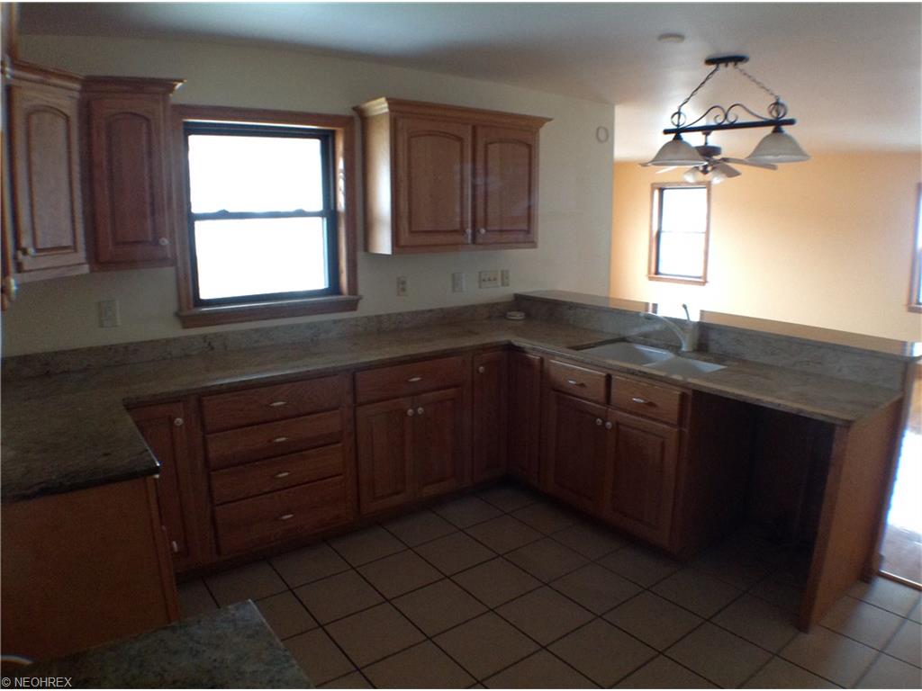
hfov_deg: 52.6
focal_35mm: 35
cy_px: 346
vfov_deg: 40.7
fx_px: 932
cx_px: 461
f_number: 2.4
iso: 200
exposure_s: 1/15
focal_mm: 4.28
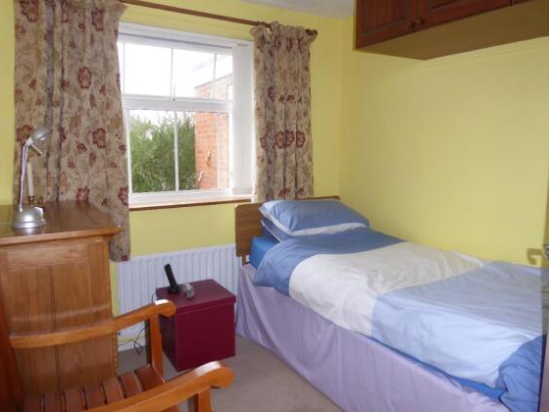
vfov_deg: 54.9
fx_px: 396
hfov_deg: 69.4
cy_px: 199
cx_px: 276
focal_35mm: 25
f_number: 3.3
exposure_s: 1/60
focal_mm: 4.3
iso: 200
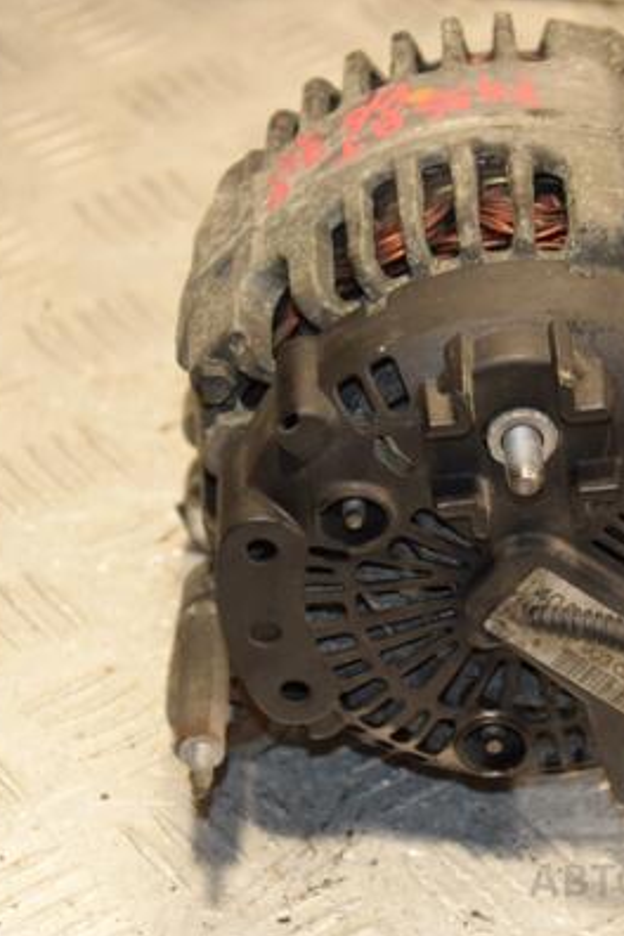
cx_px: 485
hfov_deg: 9.7
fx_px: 3666
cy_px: 468
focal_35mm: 141
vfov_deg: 14.6
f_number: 5.3
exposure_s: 1/125
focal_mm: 62
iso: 800
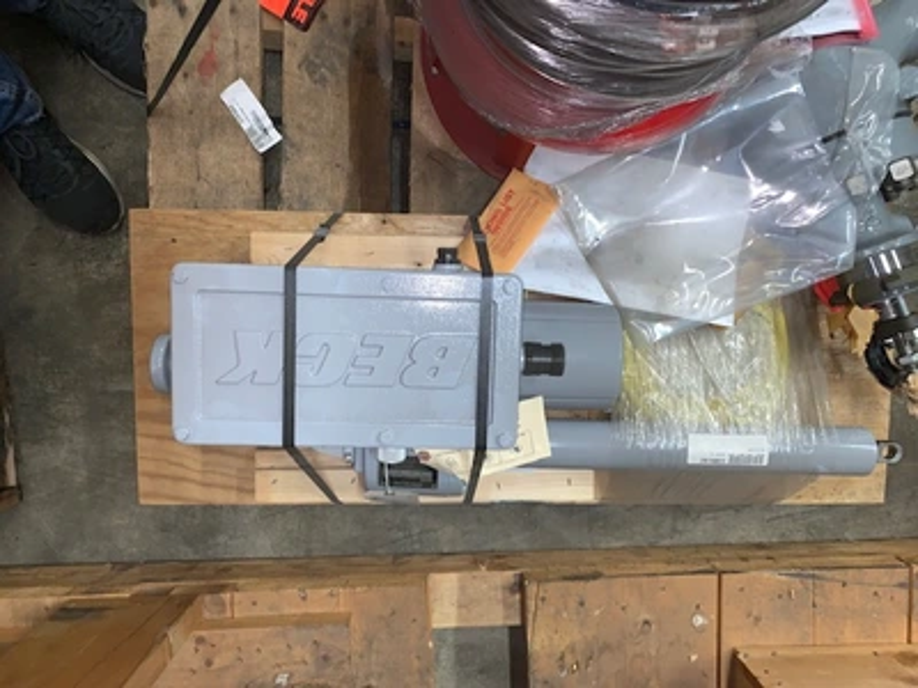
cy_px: 344
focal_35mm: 26
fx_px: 690
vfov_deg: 53.1
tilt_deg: -86.3
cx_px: 459
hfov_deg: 67.3
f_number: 1.8
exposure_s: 1/12
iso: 64
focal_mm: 4.25
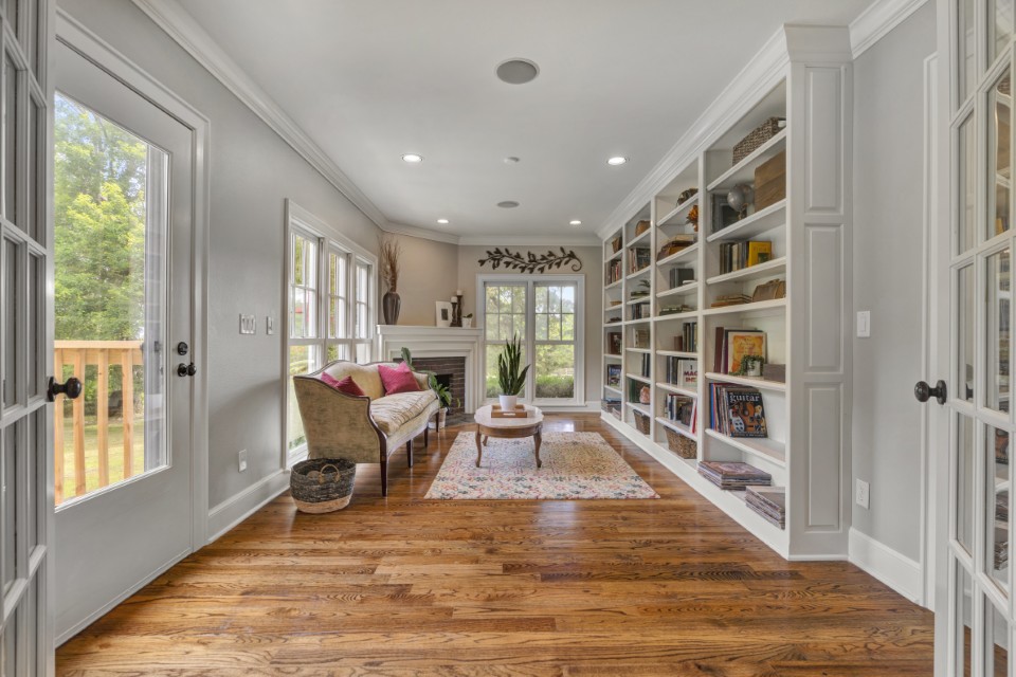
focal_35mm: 16
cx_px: 508
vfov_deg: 73.7
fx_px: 452
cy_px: 338
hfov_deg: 96.7
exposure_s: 1/13
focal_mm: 16
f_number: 6.3
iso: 100
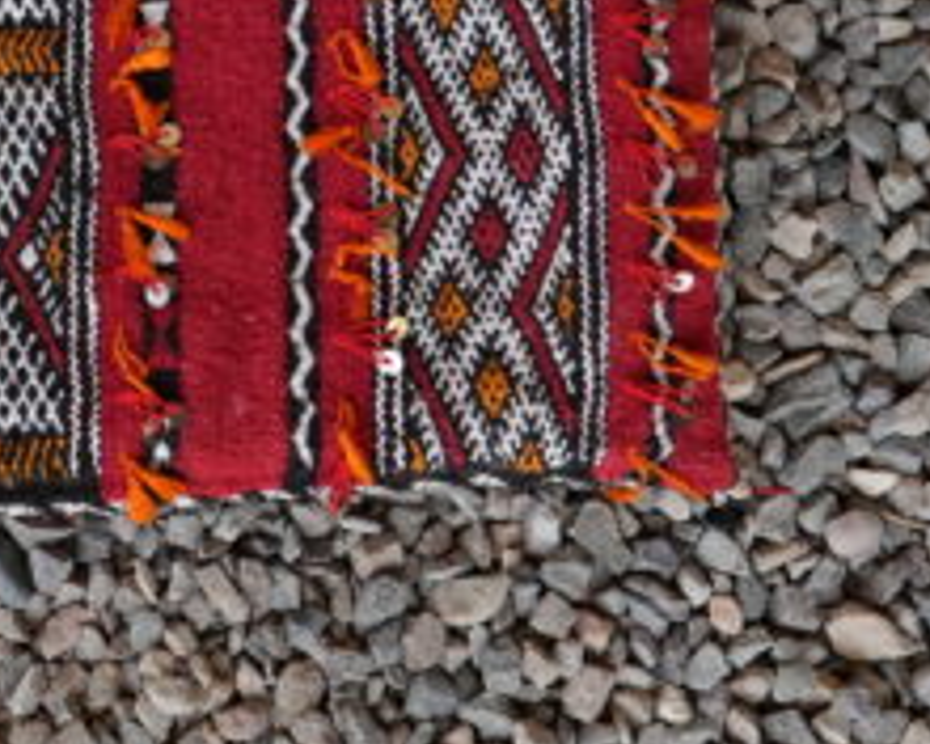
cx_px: -203
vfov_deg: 14.1
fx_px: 2890
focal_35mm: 105
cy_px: -235
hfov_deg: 17.4
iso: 400
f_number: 4
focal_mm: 24
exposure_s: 1/160
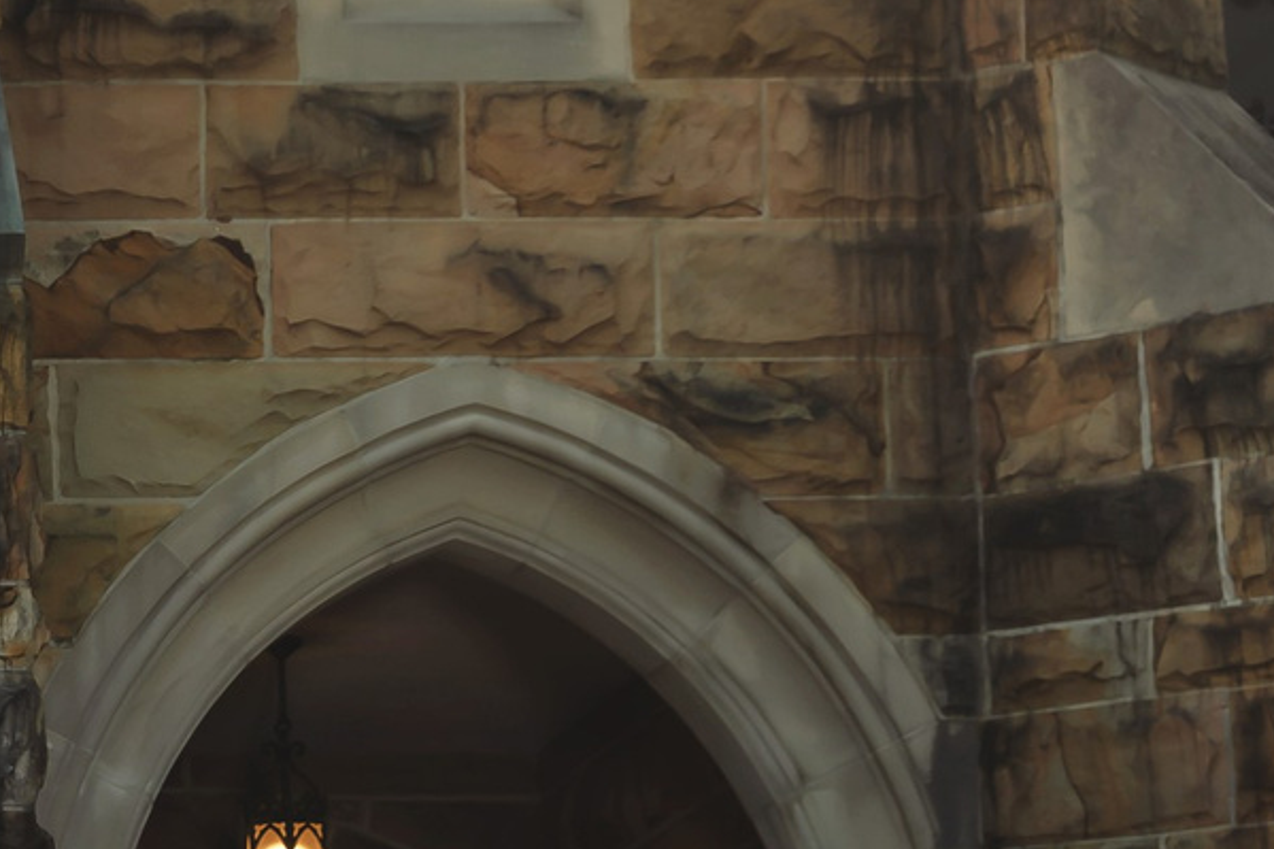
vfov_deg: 8.0
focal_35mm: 171
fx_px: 6065
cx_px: -774
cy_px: 880
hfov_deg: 11.4
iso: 100
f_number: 5.6
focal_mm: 40.1
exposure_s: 1/80
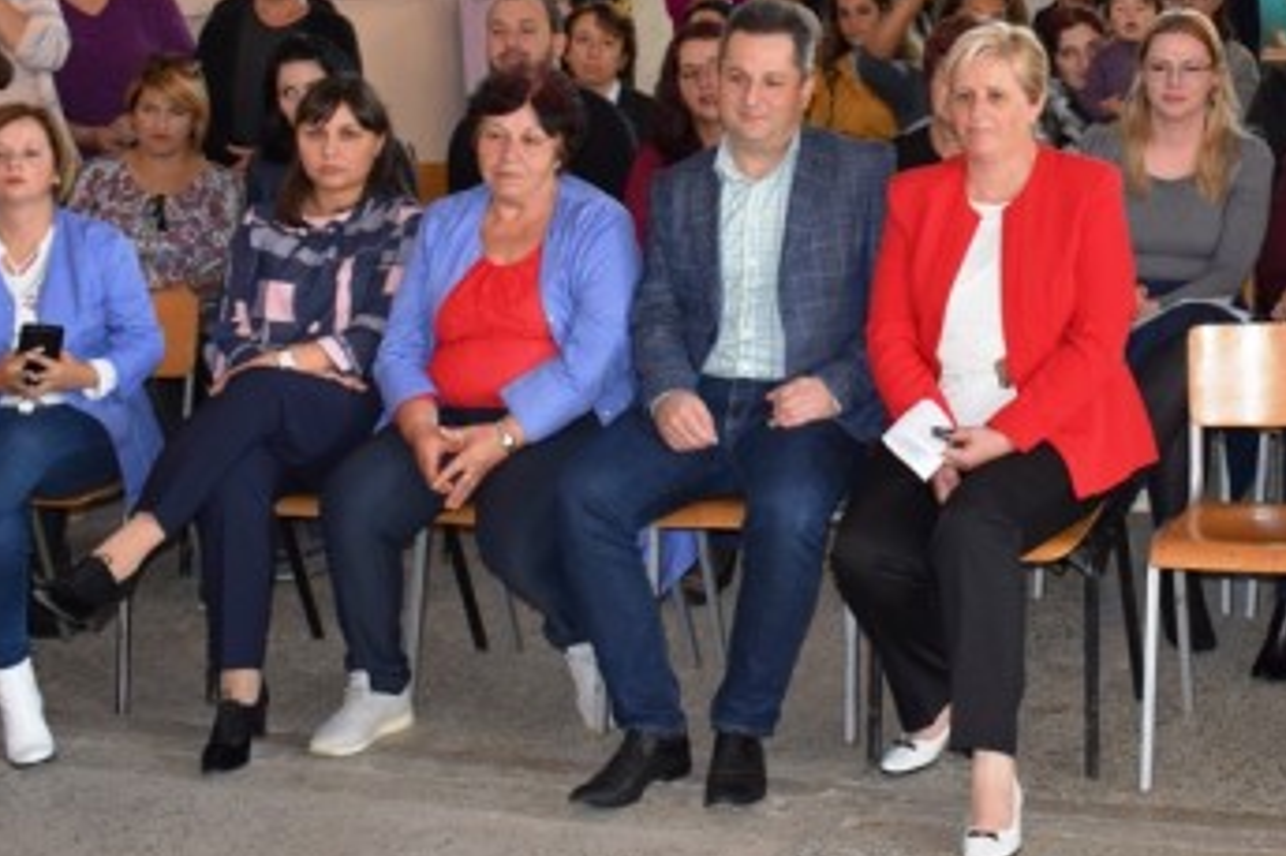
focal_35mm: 67
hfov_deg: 29.7
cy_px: 121
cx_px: 942
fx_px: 2392
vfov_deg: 20.0
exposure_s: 1/80
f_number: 4.5
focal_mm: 24
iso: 800
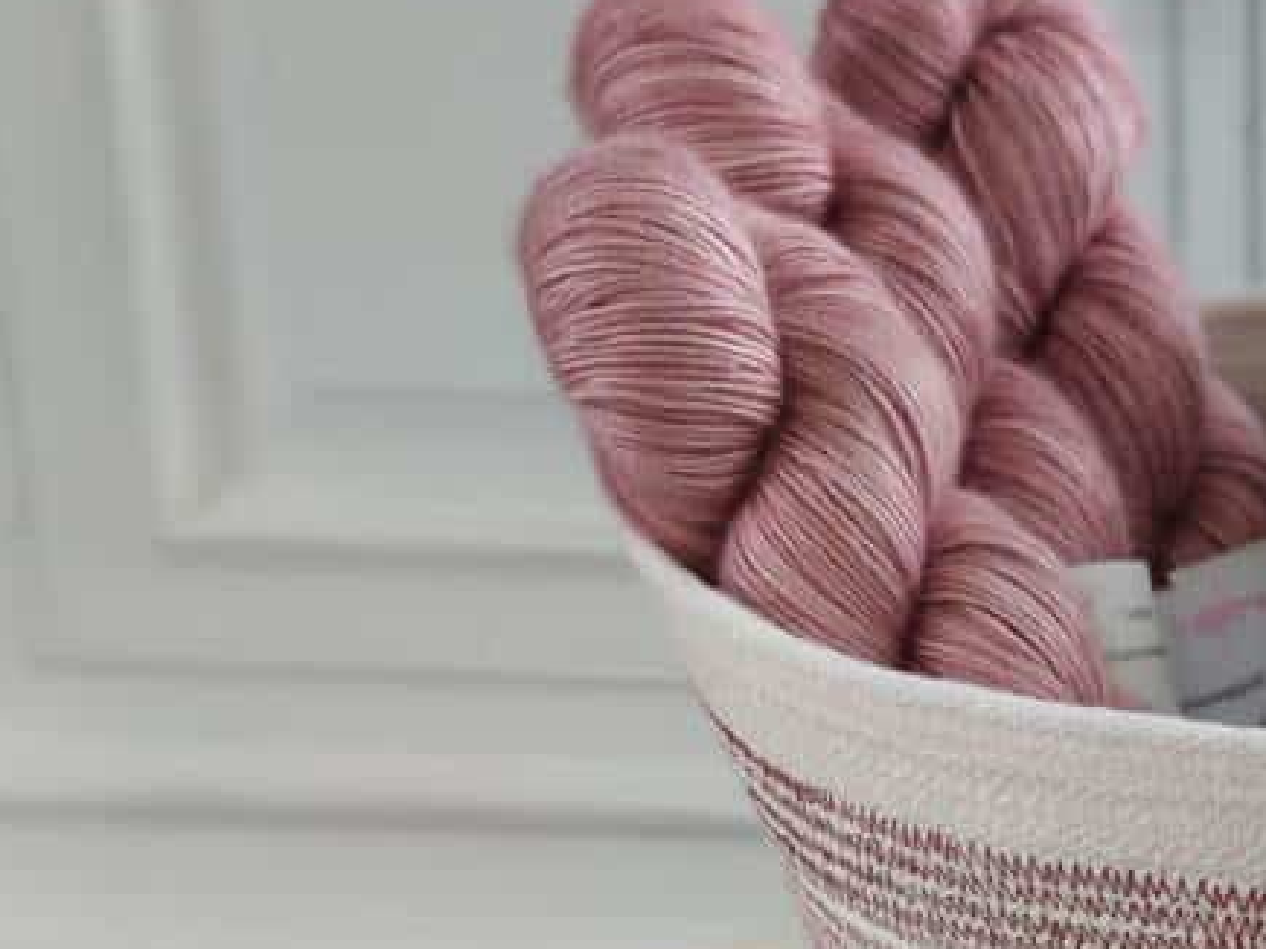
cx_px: 1409
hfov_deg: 19.7
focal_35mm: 95
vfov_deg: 15.3
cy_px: 969
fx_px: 3473
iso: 429
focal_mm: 8.16
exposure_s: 1/50
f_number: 2
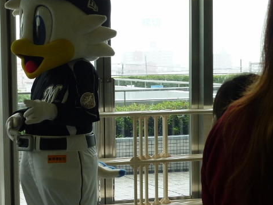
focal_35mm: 86
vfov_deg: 17.1
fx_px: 678
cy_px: 130
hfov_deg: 22.4
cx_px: 48
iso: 100
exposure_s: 1/40
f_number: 4
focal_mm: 7.2
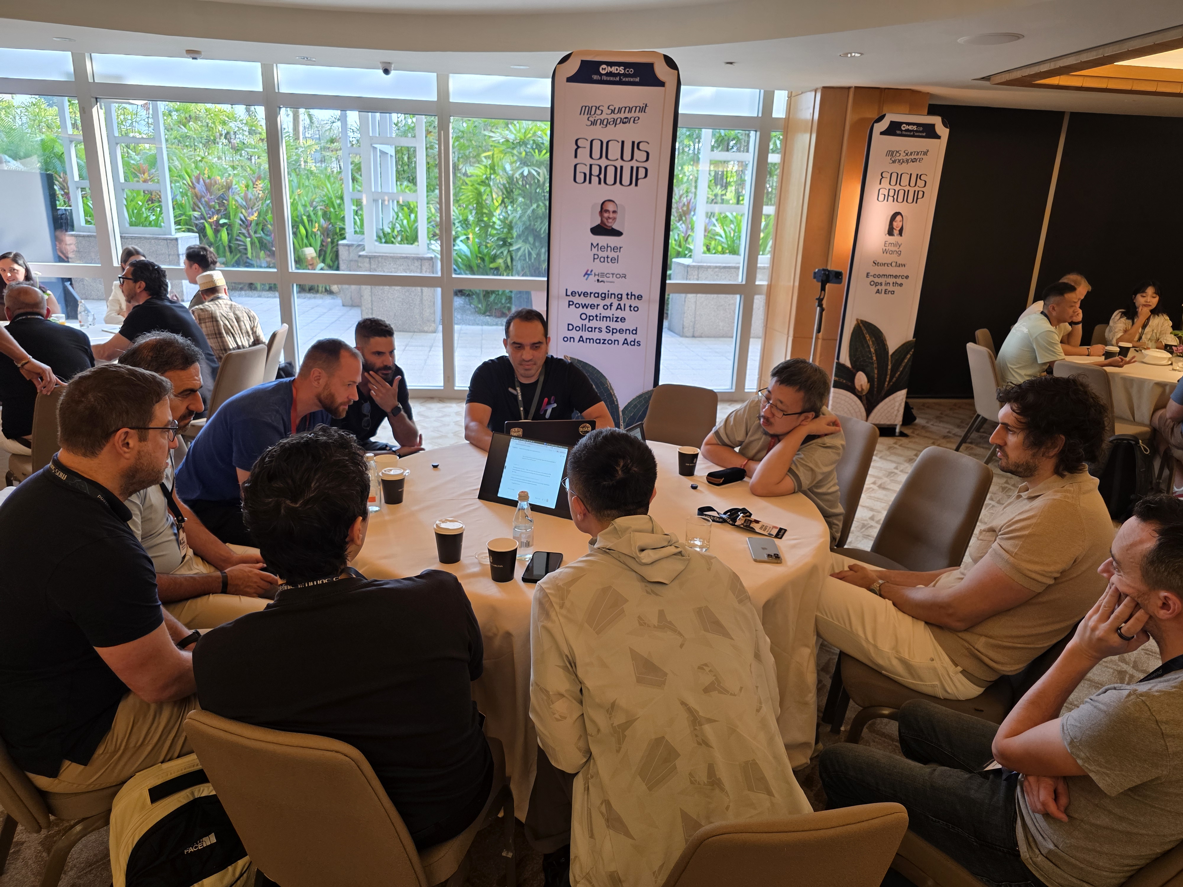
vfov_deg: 58.9
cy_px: 444
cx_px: 592
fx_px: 786
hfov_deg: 73.9
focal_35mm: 23
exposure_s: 1/100
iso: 125
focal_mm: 6.3
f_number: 1.7
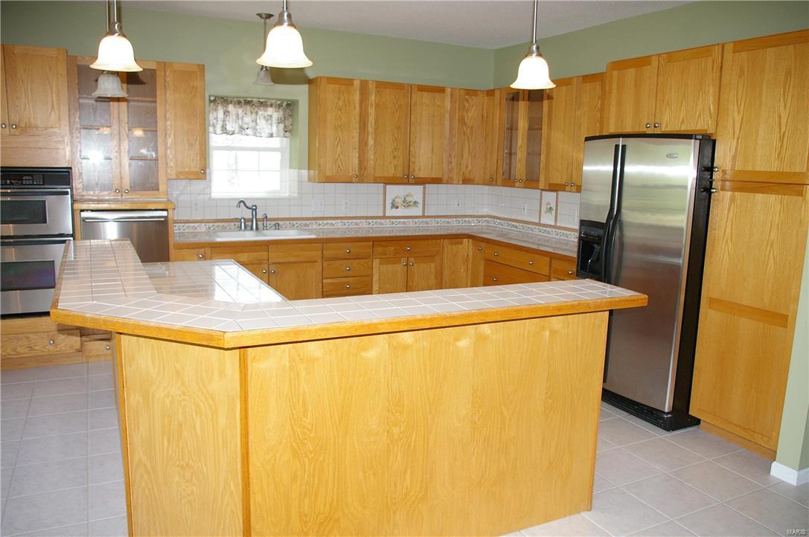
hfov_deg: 67.4
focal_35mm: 27
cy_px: 268
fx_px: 606
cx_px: 404
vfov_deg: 47.8
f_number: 4.5
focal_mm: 18
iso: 800
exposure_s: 1/180
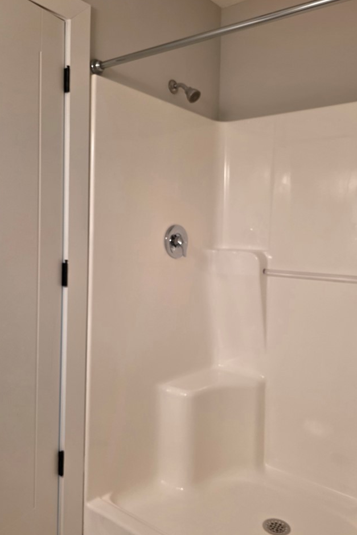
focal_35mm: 26
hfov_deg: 49.5
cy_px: 285
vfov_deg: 69.3
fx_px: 387
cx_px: 185
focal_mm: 6.3
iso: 160
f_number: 1.7
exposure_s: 1/120
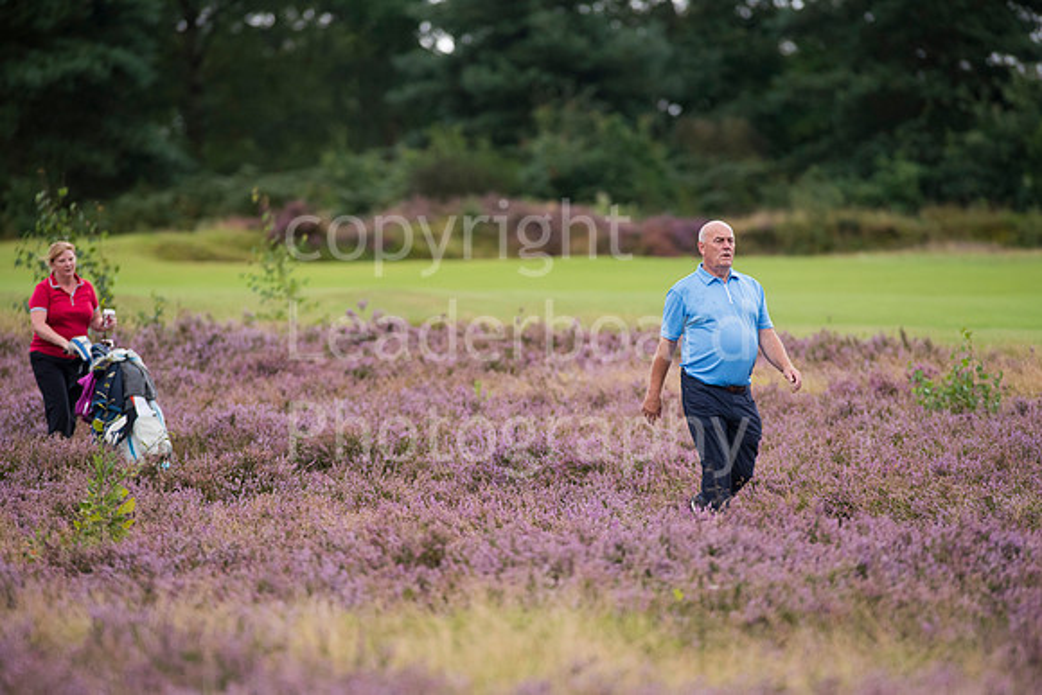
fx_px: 8685
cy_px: 348
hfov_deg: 6.9
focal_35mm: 300
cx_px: 521
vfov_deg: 4.6
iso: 1250
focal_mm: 300
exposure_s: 1/2500
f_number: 5
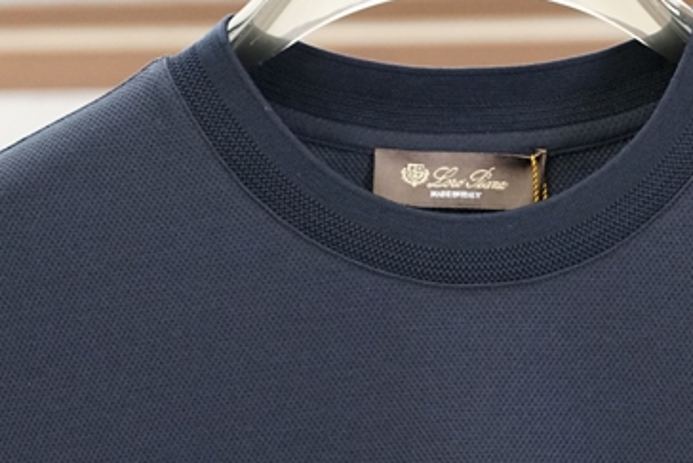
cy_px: 383
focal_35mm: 271
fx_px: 5228
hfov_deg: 7.6
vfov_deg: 5.1
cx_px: 455
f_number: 4
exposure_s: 1/50
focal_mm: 61
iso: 1600
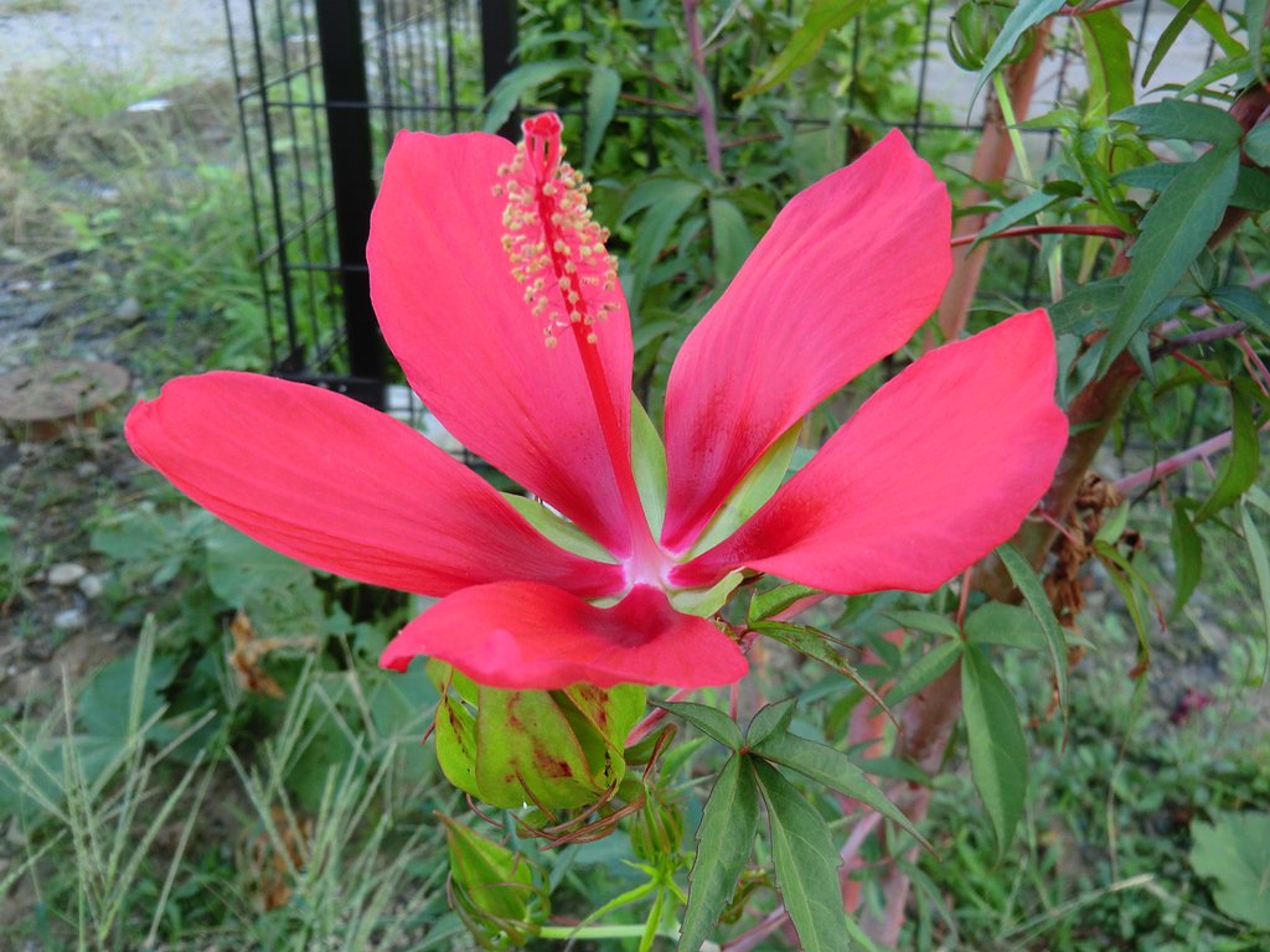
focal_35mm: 34
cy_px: 476
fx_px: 1247
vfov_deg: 41.8
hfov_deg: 54.0
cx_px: 635
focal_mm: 6.1
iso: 100
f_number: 3.6
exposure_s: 1/60
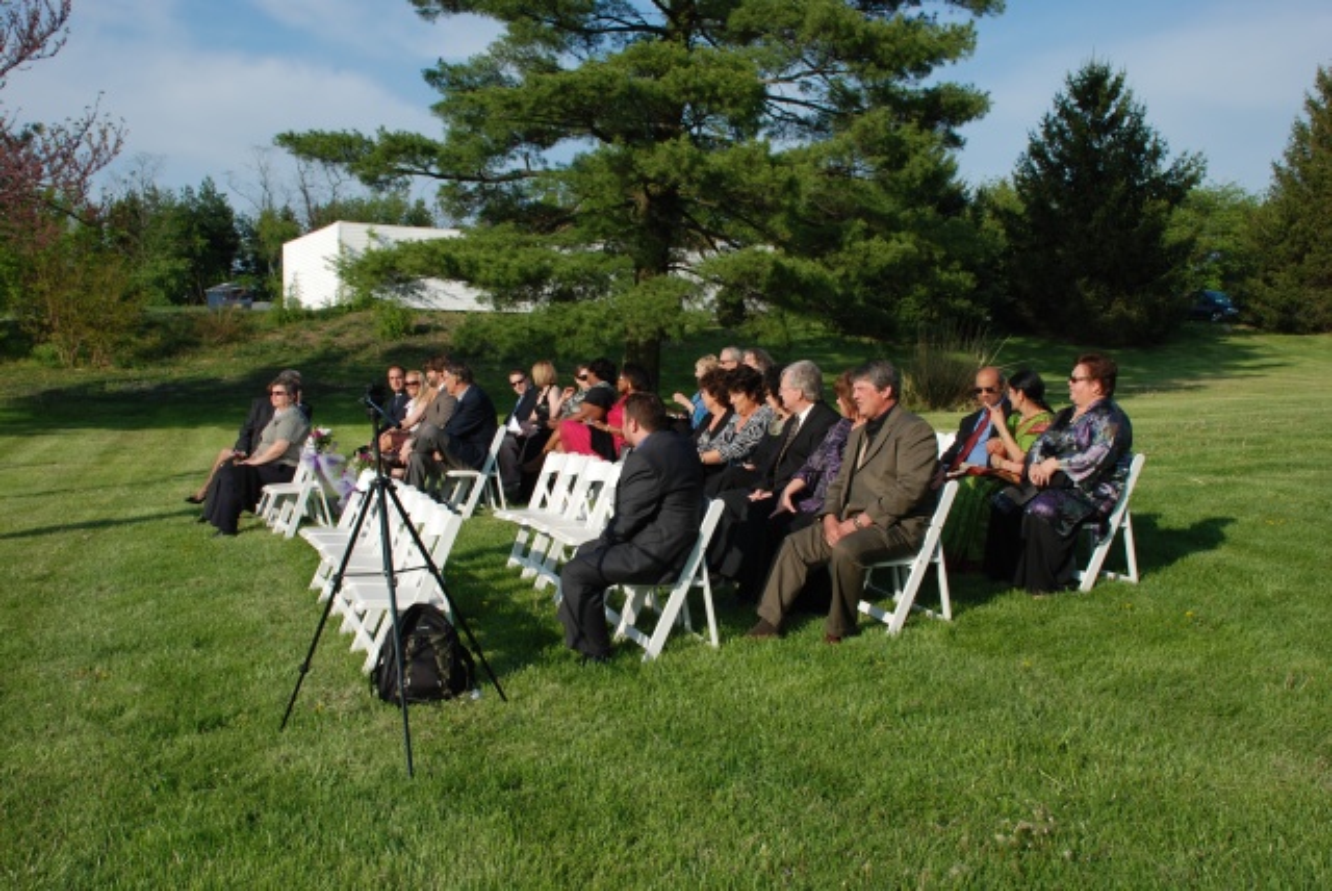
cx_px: 666
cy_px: 446
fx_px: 1444
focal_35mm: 39
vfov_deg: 34.3
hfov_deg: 49.5
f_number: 8
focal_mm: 26
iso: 100
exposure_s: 1/200
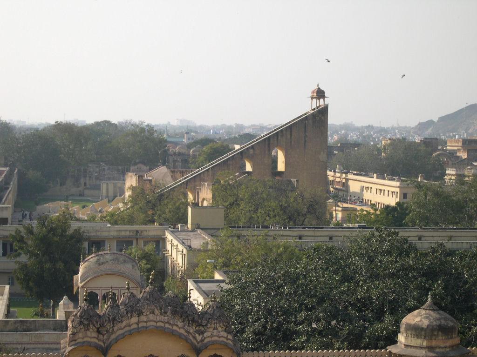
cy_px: 178
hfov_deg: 22.5
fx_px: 1199
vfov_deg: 17.0
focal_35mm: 87
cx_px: 238
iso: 100
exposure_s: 1/531
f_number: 4.4
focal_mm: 18.4
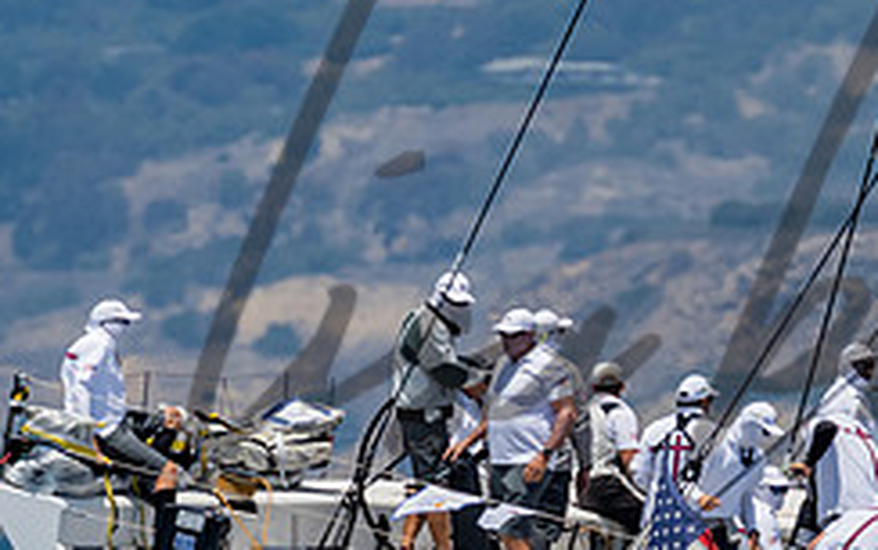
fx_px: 45578
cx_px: 667
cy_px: -97
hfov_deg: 1.1
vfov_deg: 0.7
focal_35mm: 1903
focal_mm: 400
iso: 320
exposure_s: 1/1600
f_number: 5.6
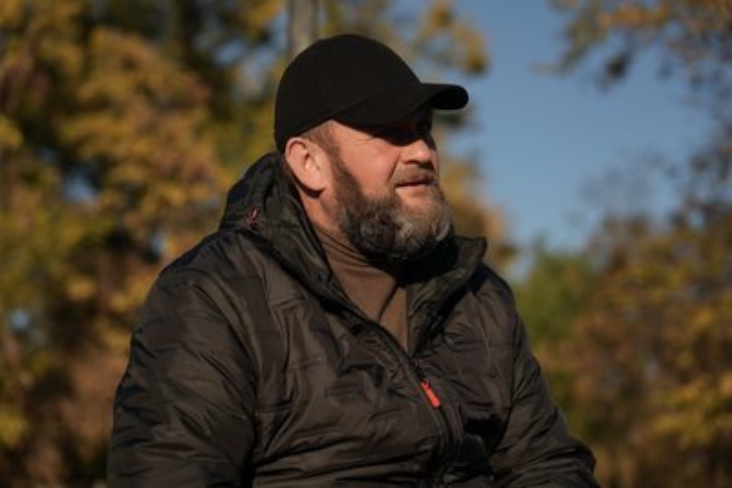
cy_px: 244
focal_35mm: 70
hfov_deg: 28.8
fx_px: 1424
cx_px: 366
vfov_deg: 19.5
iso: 80
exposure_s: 1/400
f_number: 2.8
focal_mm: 70
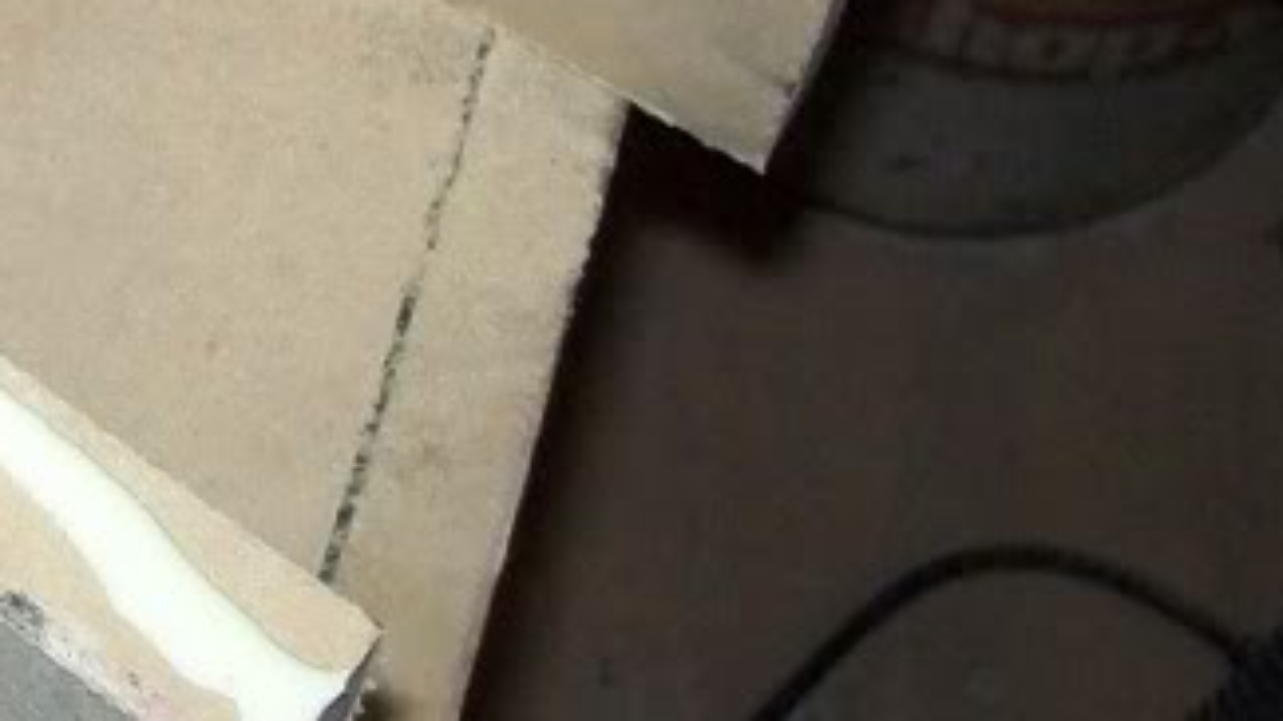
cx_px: -400
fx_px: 4217
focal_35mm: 124
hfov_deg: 16.3
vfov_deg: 9.6
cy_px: -230
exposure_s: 1/60
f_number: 2.7
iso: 160
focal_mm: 6
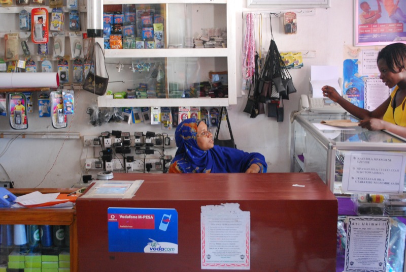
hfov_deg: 44.9
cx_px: 203
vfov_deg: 30.9
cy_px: 136
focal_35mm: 44
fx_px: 491
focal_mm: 29
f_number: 4.8
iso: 1250
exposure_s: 1/30
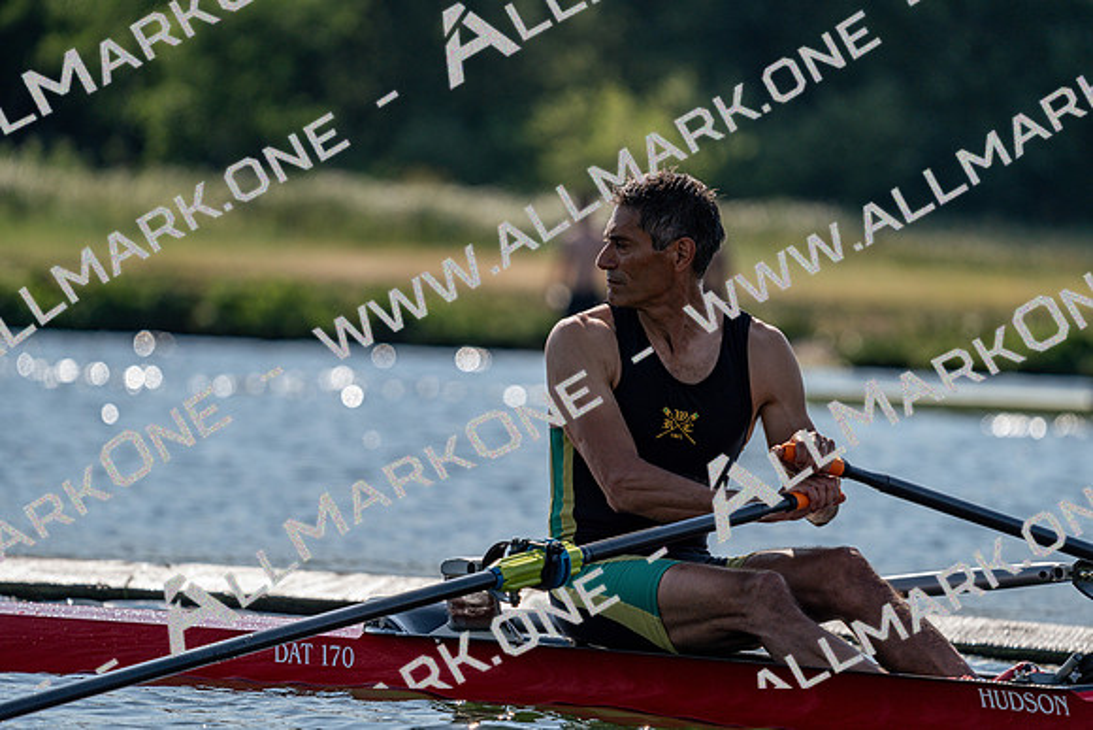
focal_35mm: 400
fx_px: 12147
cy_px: 365
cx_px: 546
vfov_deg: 3.4
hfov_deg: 5.2
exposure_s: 1/1600
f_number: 6.3
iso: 160
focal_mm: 400
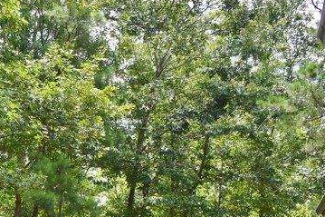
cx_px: -12
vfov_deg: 16.7
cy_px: 278
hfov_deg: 24.9
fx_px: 695
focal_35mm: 77
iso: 400
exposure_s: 1/200
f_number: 10
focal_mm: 18
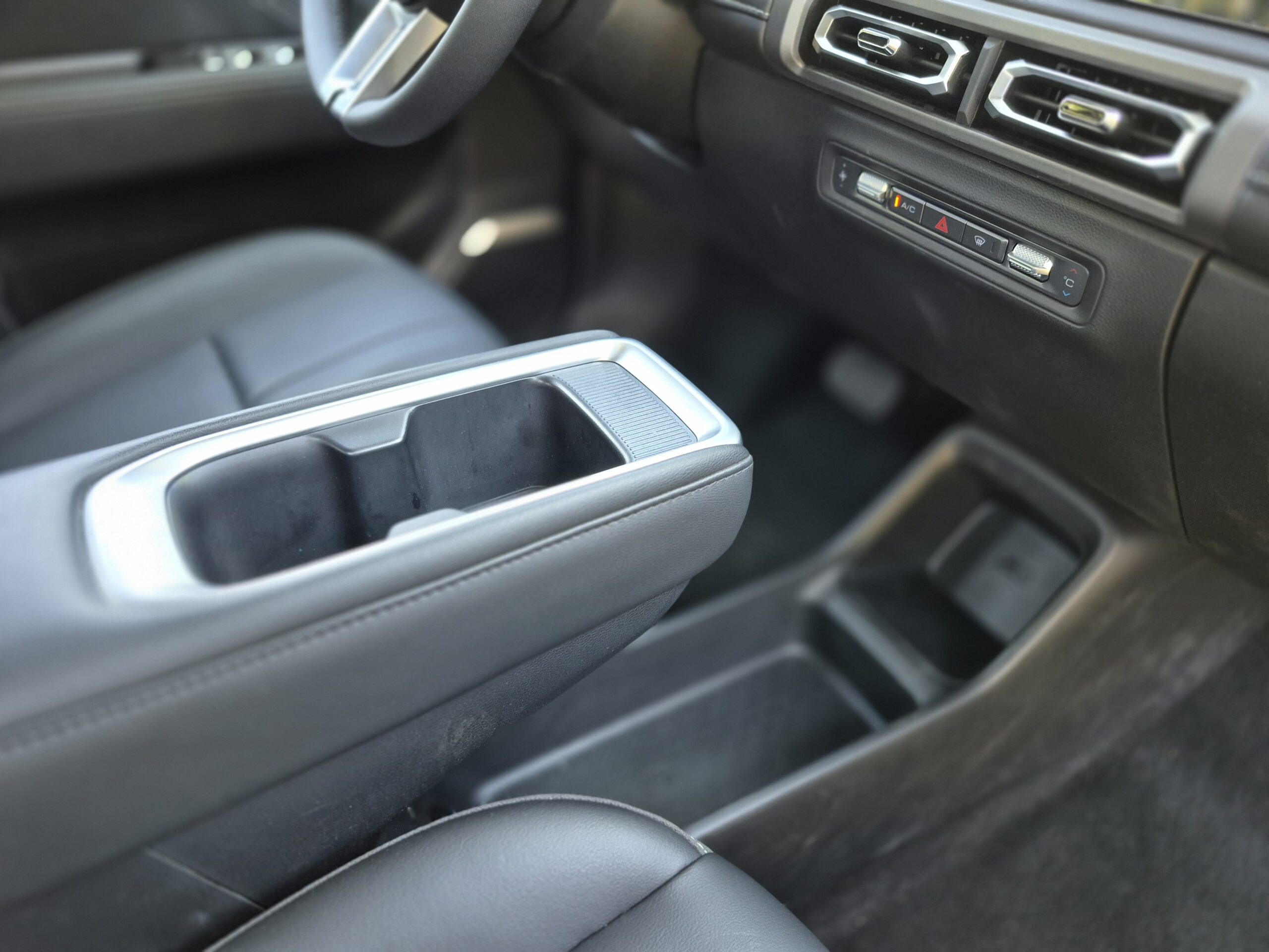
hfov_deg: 73.9
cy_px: 476
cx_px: 634
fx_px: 843
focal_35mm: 23
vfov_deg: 58.9
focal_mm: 5.4
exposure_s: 1/100
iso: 500
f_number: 1.8
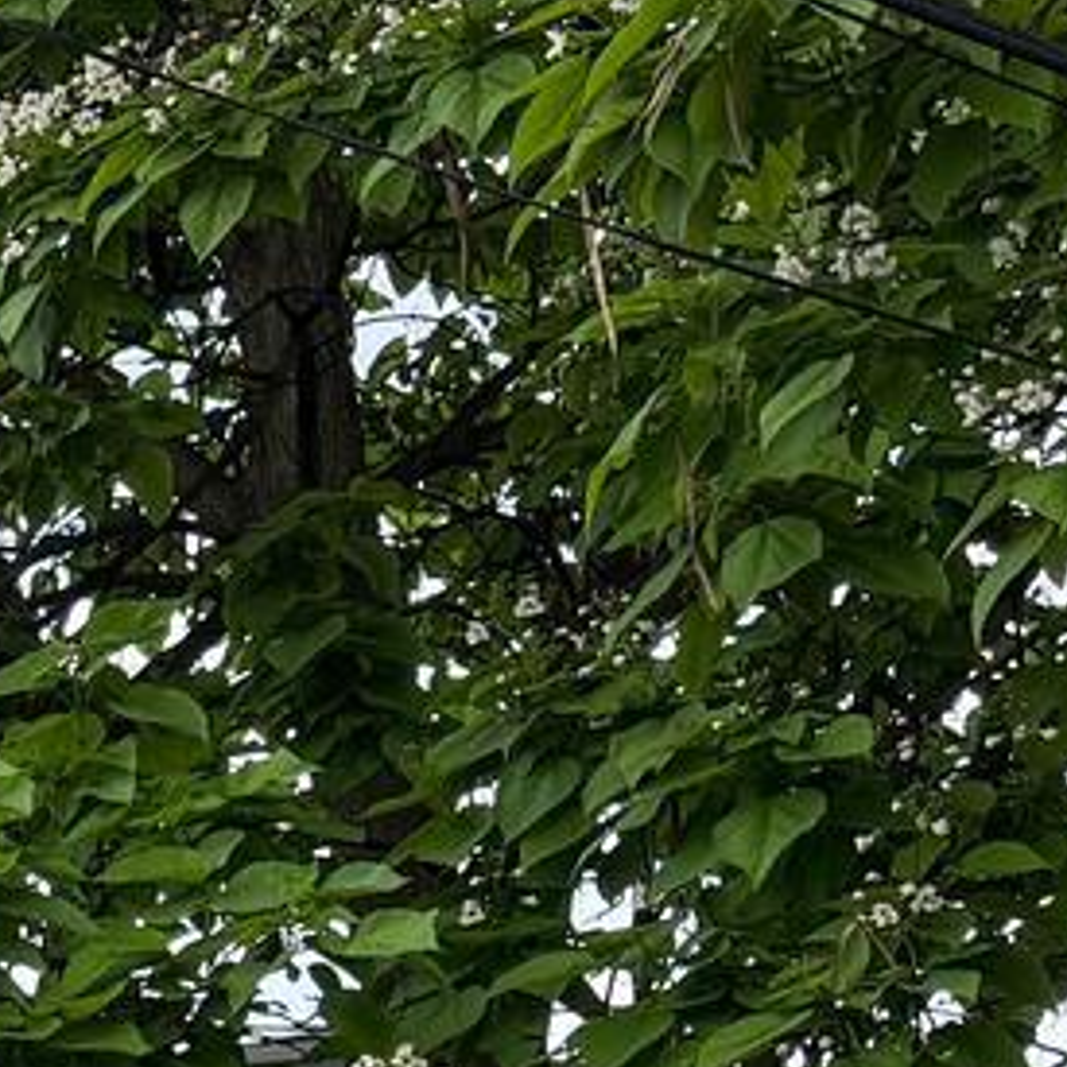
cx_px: -1796
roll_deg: -1.1
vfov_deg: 10.3
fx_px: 5510
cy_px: 2018
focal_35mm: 158
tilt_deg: +4.2
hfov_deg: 9.4
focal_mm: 6.76
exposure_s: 1/433
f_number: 1.78
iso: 100
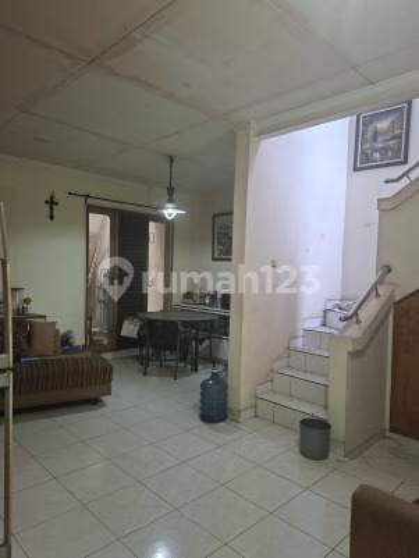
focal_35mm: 23
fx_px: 371
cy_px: 279
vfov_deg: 73.9
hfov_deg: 58.9
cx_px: 210
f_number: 1.8
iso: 250
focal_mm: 5.54
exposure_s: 1/50
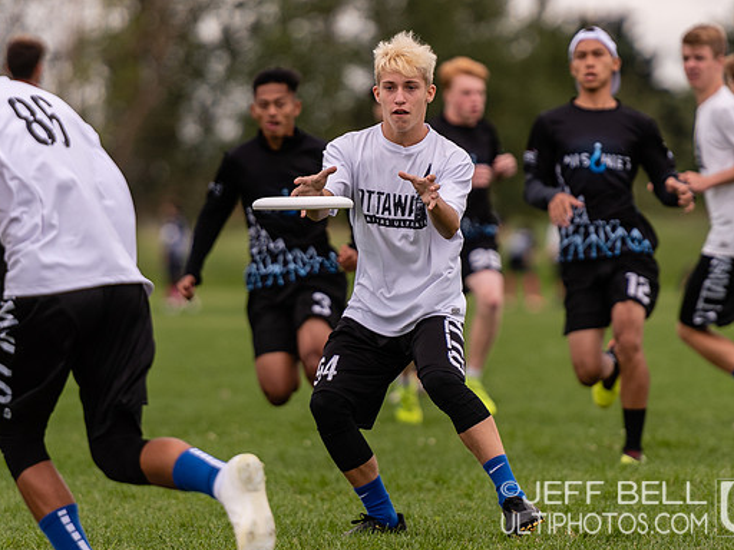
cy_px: 219
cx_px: 449
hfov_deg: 3.9
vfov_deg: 3.0
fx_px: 10644
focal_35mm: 502
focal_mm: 200
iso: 100
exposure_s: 1/1000
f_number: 2.8
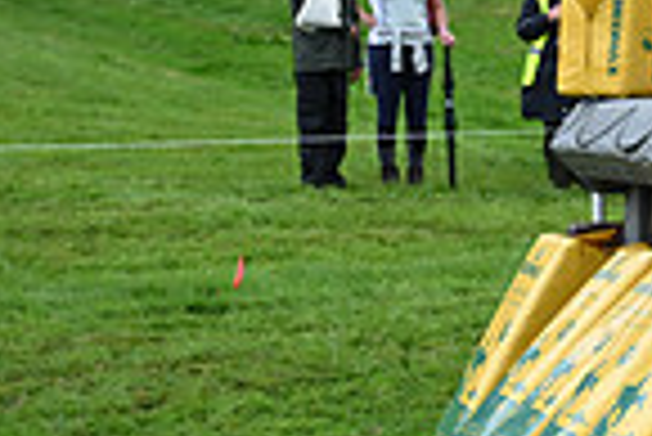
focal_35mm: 192
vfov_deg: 7.1
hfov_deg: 9.9
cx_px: 1291
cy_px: -47
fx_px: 3481
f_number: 4
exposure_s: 1/1250
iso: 640
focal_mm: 48
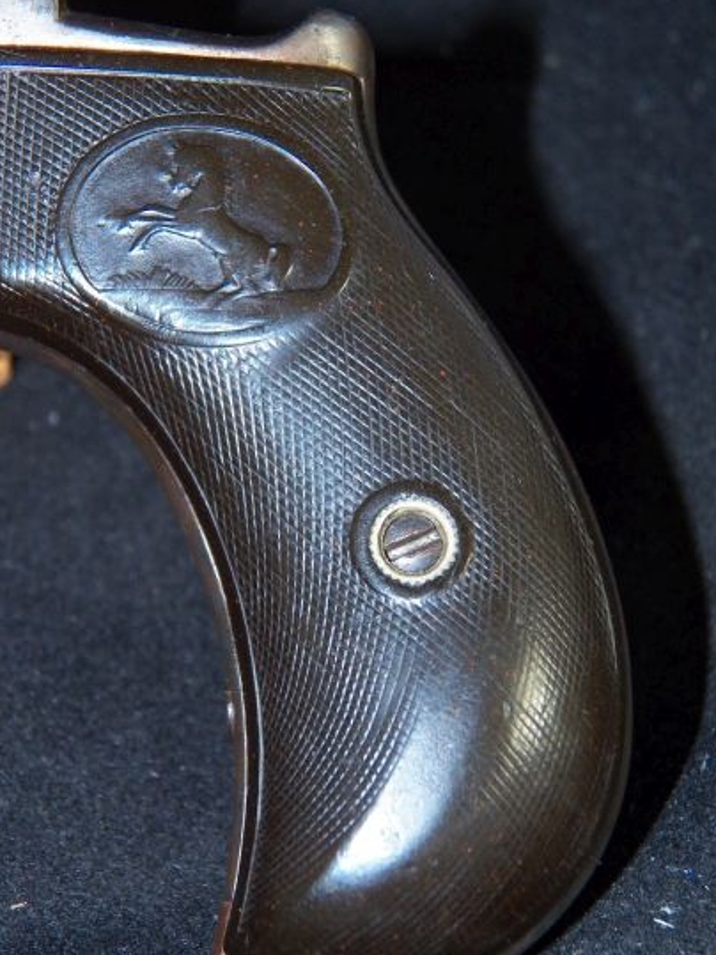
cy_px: 466
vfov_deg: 12.6
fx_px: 4332
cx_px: 328
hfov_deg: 9.4
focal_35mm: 157
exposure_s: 1/50
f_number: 4
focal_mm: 25.4
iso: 400
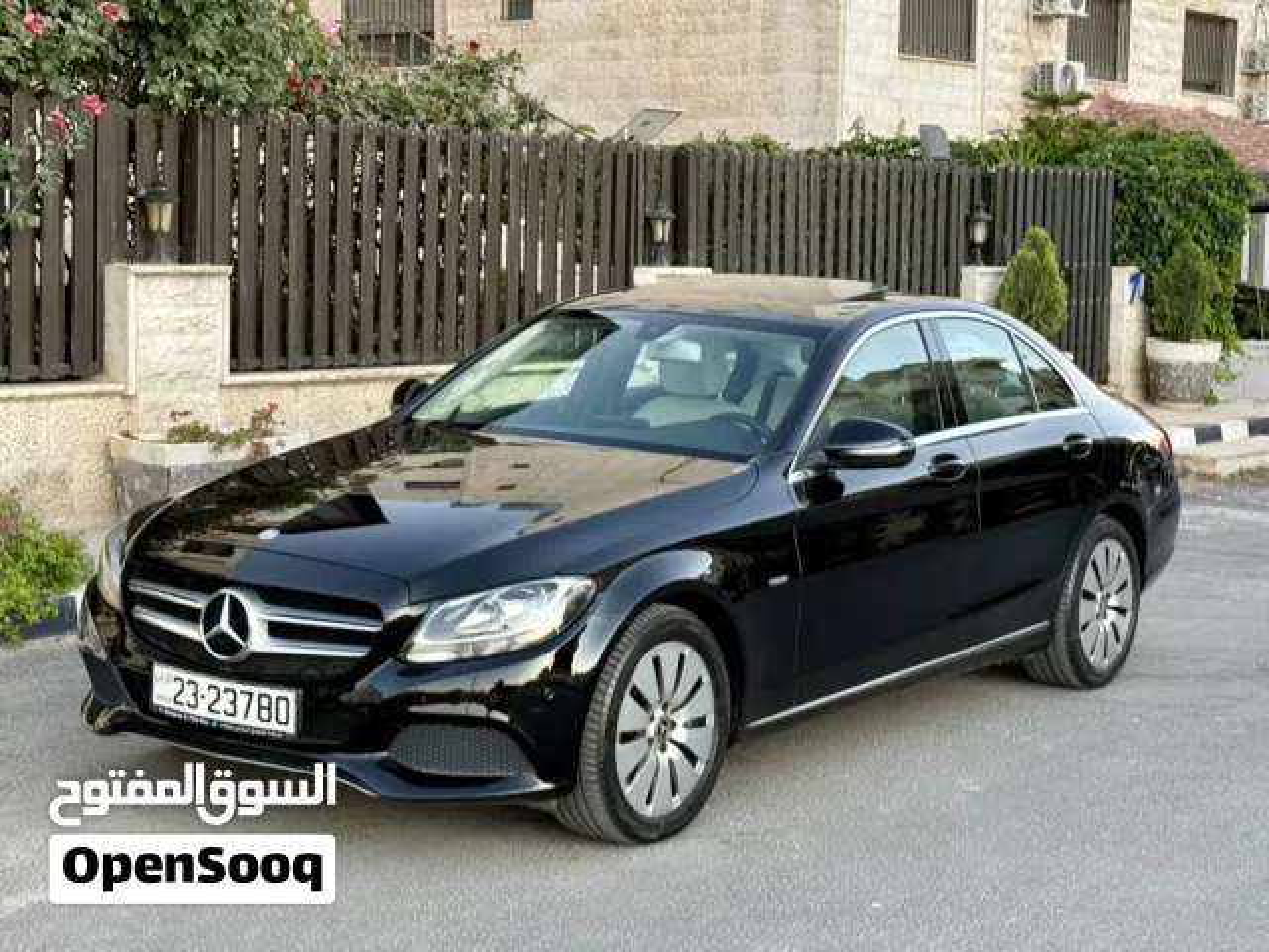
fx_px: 1760
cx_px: 634
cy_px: 476
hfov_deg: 39.7
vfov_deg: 30.3
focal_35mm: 48
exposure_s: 1/60
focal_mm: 6.76
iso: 125
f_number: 1.78
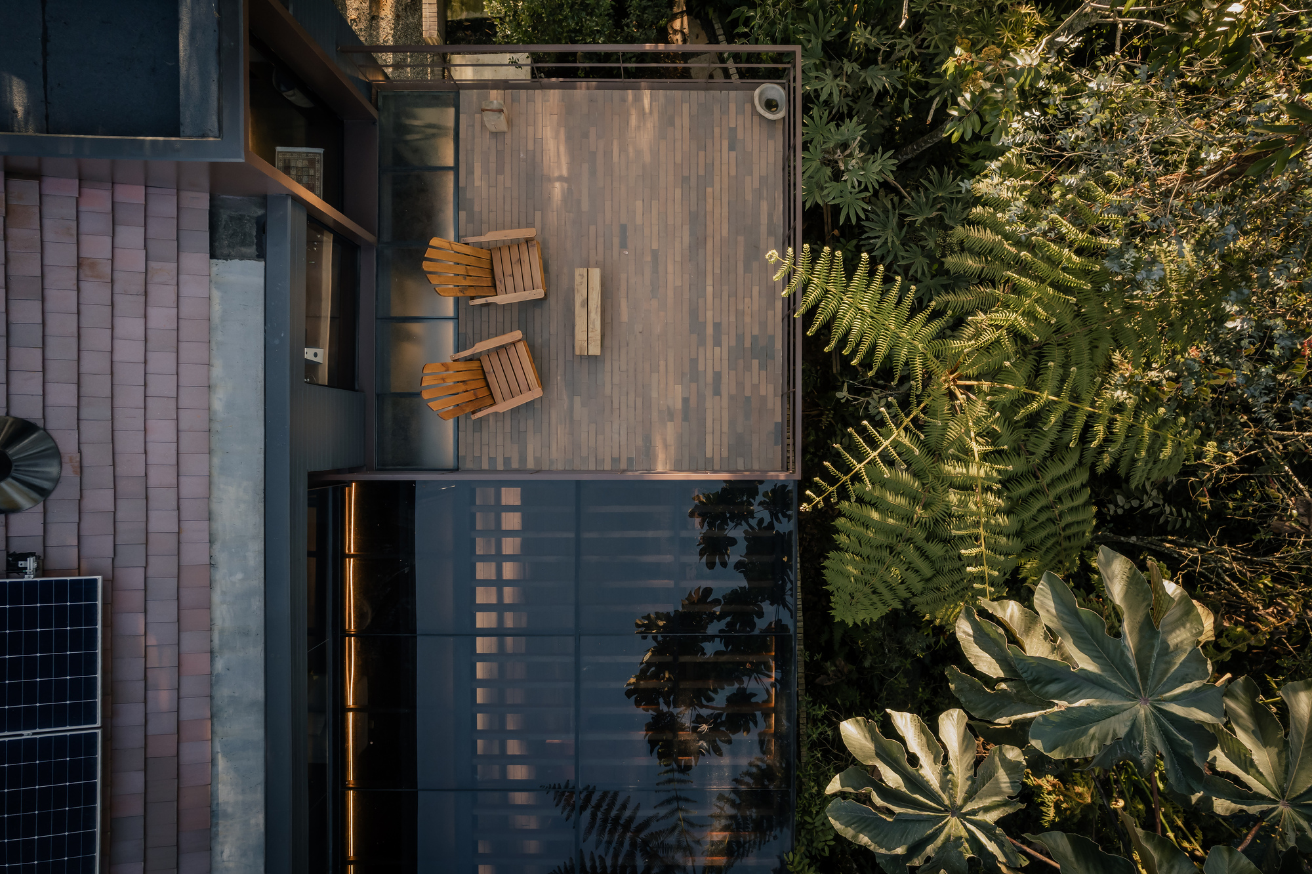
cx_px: 656
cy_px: 437
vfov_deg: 57.2
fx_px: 801
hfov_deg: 78.6
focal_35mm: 22
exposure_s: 1/160
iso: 100
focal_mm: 8.38
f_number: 2.8
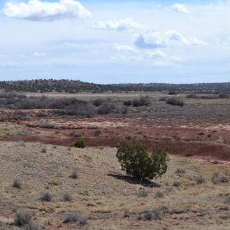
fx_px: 699
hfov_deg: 18.6
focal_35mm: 93
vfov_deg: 18.7
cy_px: 111
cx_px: 66
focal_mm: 30
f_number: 9
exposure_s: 1/320
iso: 100
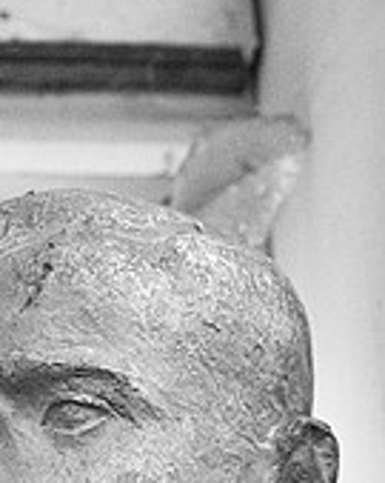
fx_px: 855
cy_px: 486
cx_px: 63
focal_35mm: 60
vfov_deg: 29.4
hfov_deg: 24.8
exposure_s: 1/800
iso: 2500
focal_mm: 24
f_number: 5
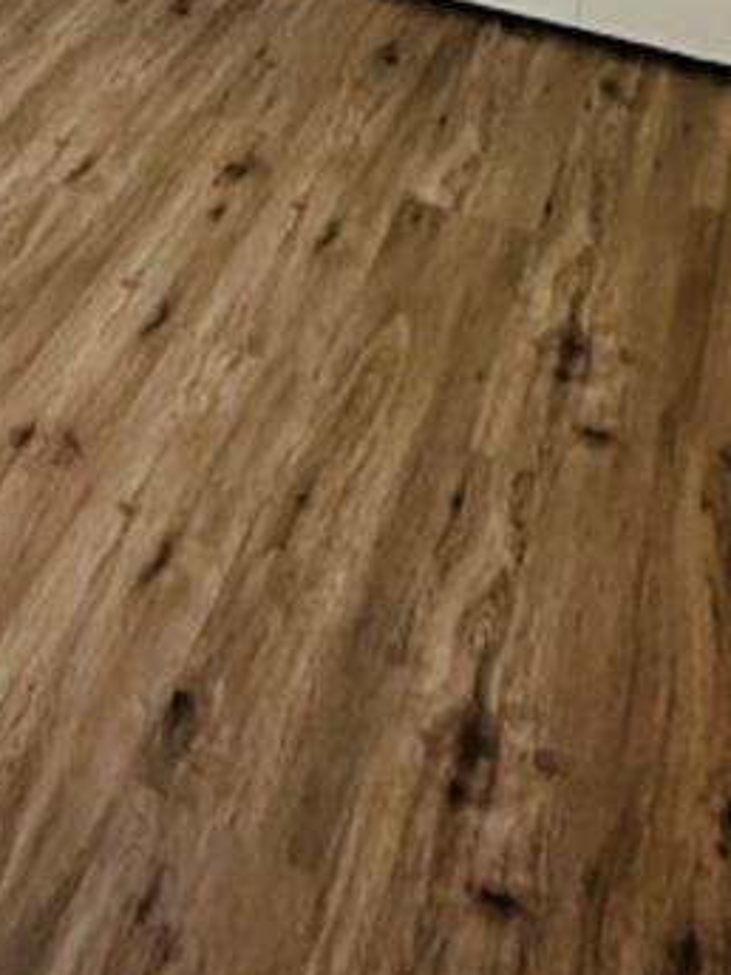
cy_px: -400
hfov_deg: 20.5
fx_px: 1718
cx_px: -373
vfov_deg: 25.6
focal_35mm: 61
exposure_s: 1/60
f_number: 2.2
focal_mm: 2.22
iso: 250
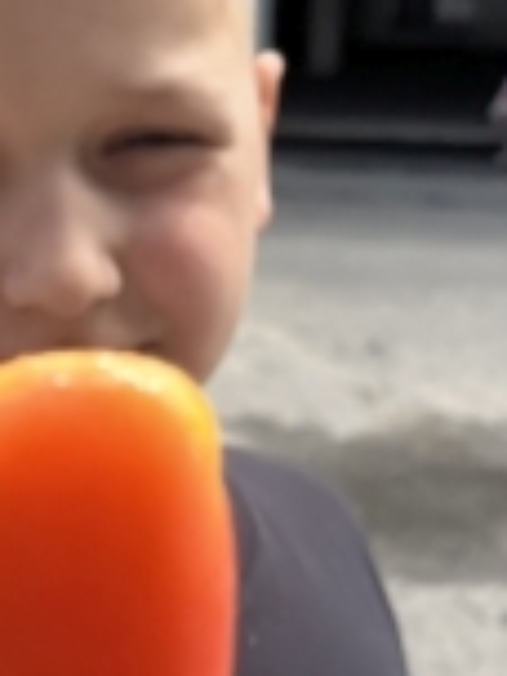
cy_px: 458
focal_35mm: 82
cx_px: 36
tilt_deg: -17.4
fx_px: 1601
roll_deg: -2.0
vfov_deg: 23.7
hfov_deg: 17.7
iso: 50
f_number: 1.6
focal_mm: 5.1
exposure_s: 1/1325
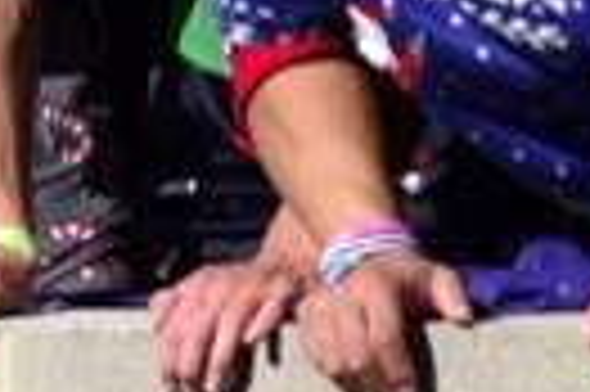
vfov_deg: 0.8
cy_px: -252
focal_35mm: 1785
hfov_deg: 1.2
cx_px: -833
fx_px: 29218
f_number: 8
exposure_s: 1/1600
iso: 200
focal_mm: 300
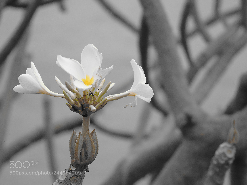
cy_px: 92
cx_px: 124
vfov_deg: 6.1
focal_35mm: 243
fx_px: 1734
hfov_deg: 8.1
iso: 80
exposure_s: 1/250
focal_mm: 43
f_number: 4.8
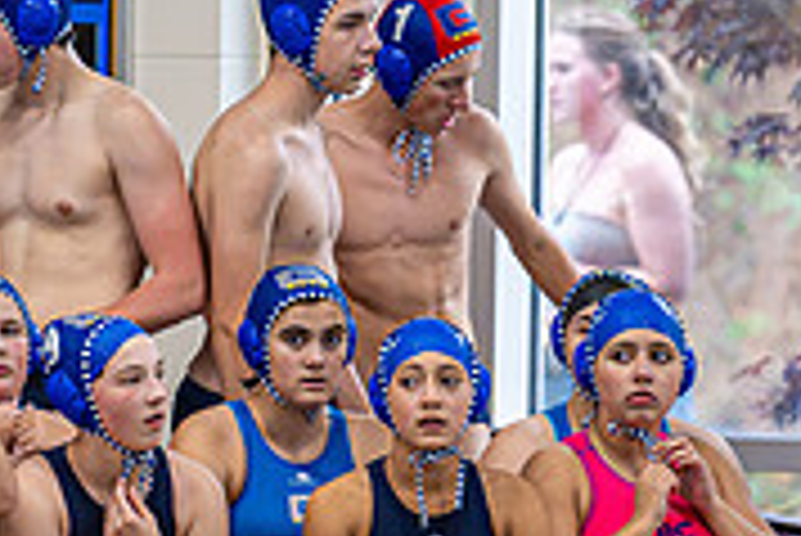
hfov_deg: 2.4
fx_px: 19150
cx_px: 260
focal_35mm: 860
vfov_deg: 1.6
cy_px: 193
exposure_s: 1/1000
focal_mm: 200
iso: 4500
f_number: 2.8
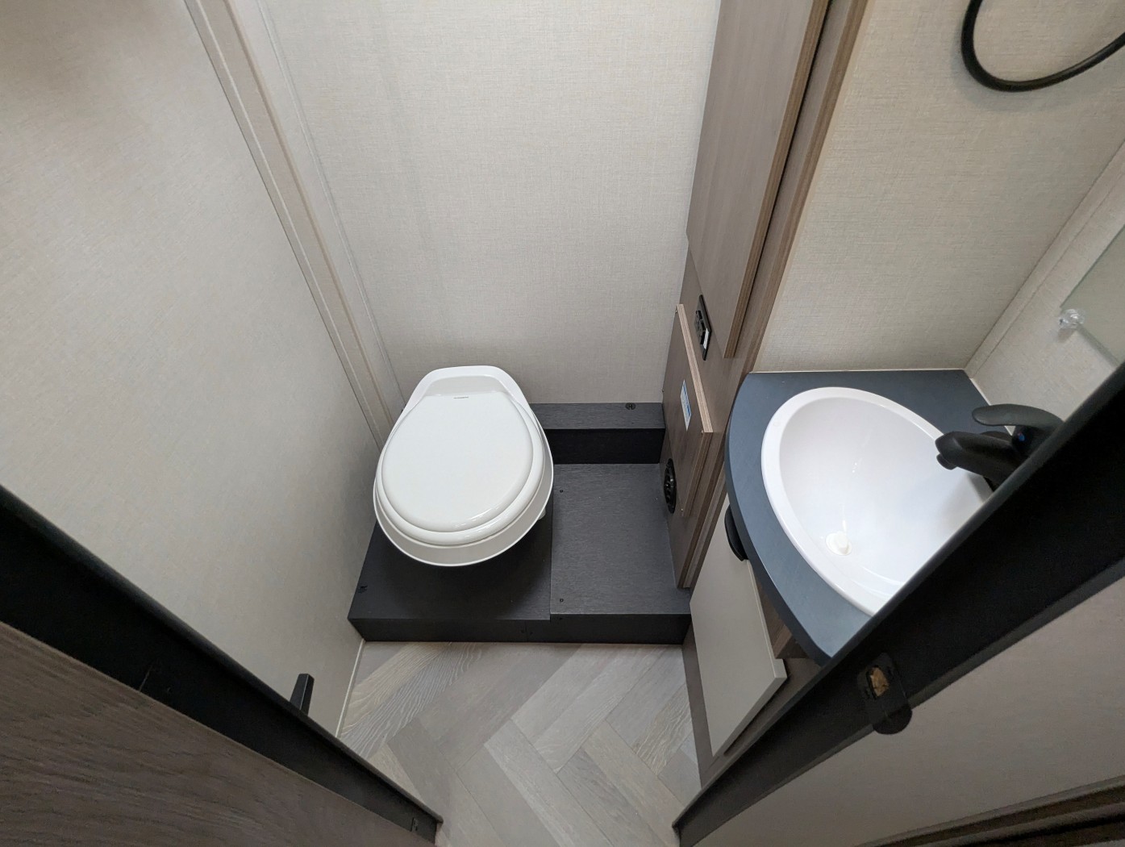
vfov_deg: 78.2
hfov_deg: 94.4
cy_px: 424
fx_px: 521
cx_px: 562
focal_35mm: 16
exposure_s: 1/197
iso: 344
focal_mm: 2.35
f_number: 2.2
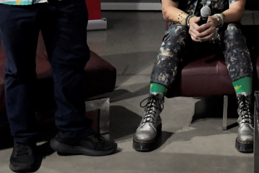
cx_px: 262
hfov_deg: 17.1
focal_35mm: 117
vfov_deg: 11.5
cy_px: -40
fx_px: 842
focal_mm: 30
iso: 5000
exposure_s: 1/500
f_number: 4.5
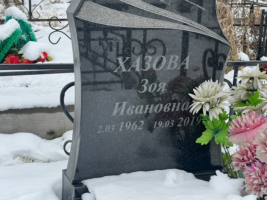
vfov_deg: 19.1
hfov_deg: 25.3
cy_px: 100
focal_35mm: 77
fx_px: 594
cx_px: 134
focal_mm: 9
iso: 80
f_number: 2.8
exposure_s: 1/99
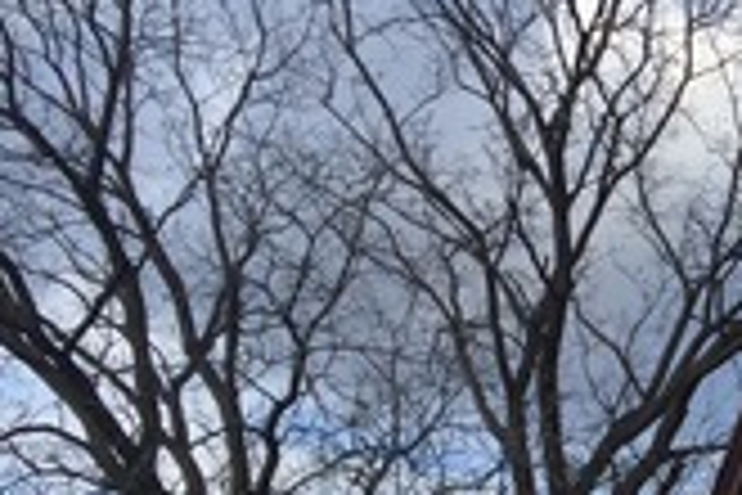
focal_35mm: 117
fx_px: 2411
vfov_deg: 11.5
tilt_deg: +12.9
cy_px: 572
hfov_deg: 15.1
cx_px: 1340
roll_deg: -0.1
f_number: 2.2
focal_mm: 4.15
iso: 32
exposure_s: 1/1001
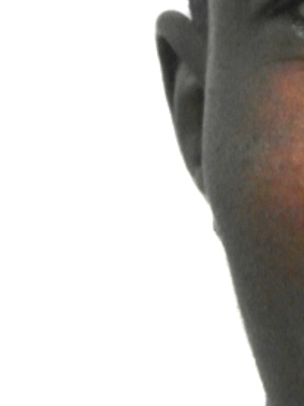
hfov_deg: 4.3
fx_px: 4040
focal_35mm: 345
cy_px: 172
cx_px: 529
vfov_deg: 5.7
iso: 800
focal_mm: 16.5
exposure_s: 1/10
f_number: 3.9
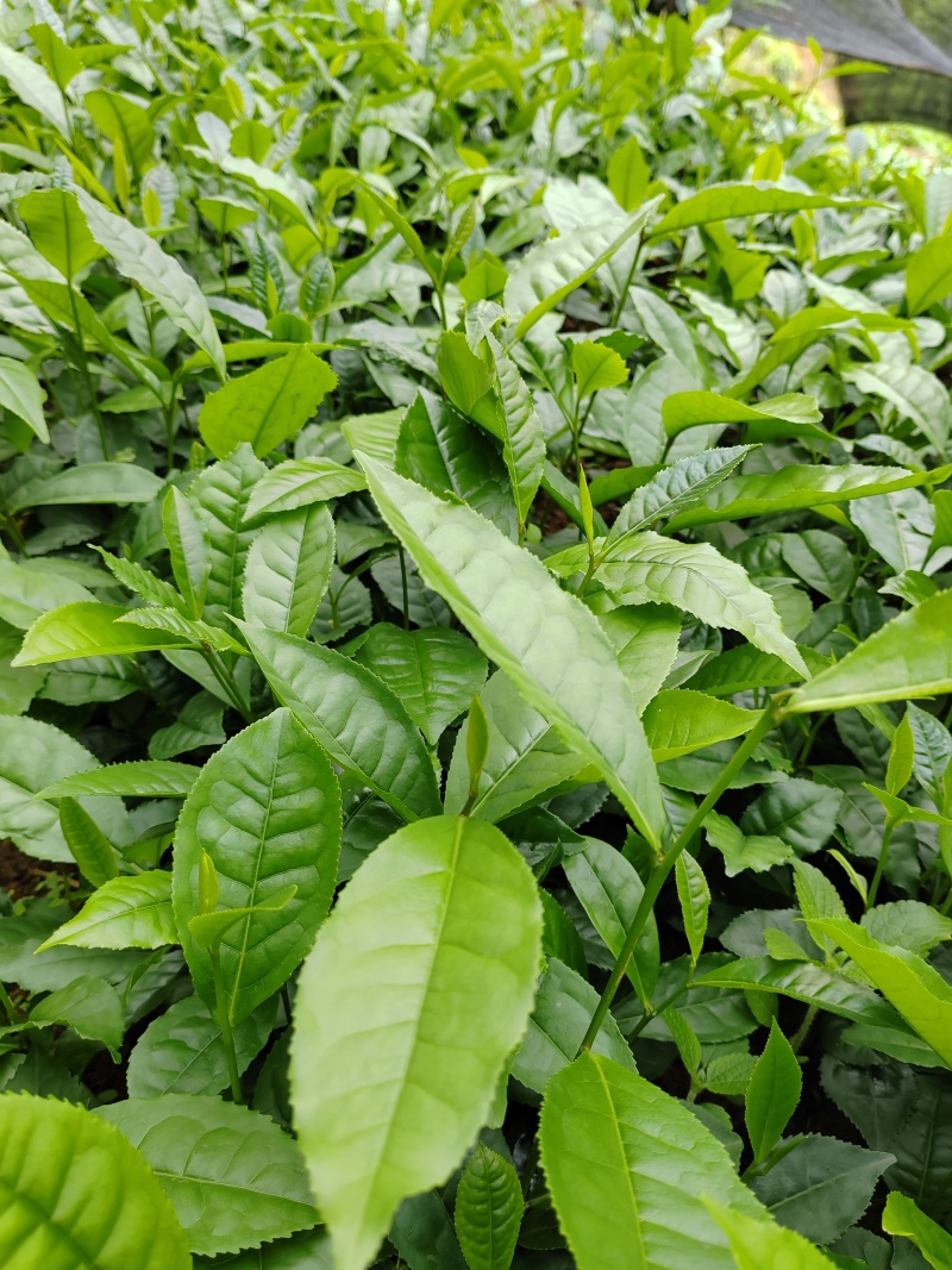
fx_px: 990
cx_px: 476
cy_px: 635
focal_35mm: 27
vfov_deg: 65.3
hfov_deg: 51.3
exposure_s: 1/100
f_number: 1.9
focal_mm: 5.52
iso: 102
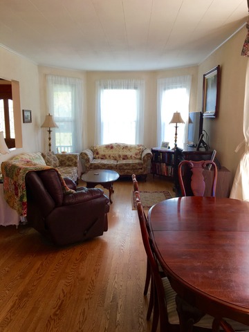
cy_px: 166
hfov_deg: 48.2
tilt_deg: -9.0
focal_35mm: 29
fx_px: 278
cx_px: 124
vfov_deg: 61.7
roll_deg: +0.2
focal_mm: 4.15
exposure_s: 1/40
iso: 32
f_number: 2.2
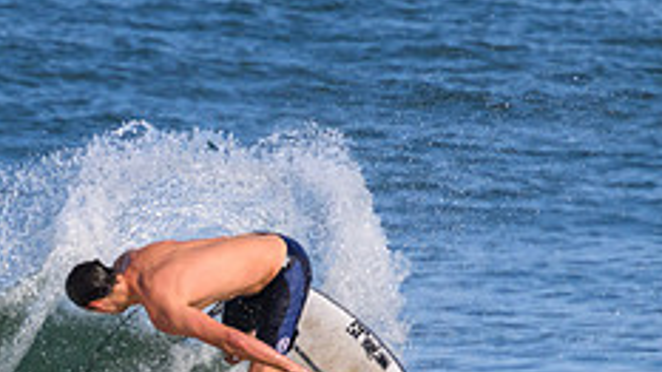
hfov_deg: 1.0
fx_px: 36683
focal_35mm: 2090
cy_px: 433
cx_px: 159
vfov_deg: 0.6
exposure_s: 1/2000
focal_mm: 800
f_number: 11
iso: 1600
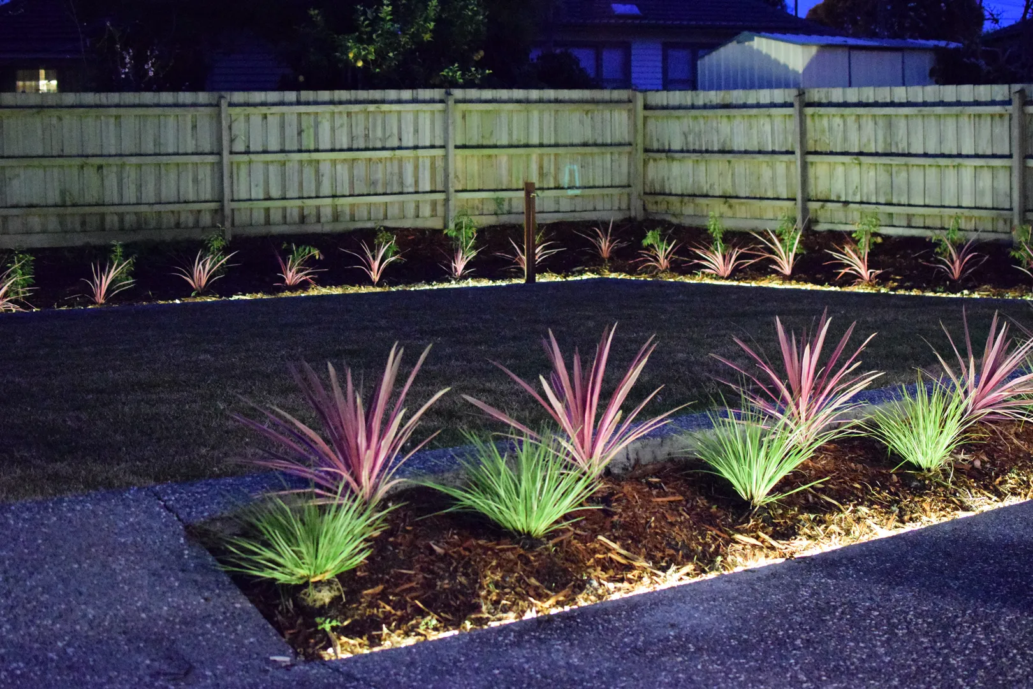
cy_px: 344
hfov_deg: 37.9
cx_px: 516
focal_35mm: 52
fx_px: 1506
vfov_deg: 25.8
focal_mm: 35
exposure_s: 1/60
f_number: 2.5
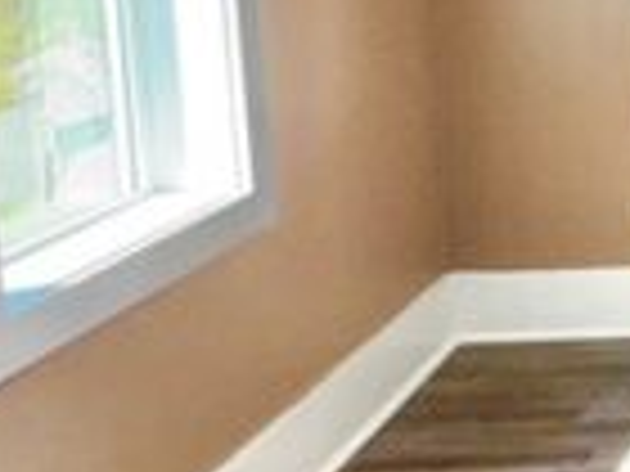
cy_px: -34
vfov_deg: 17.8
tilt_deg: -6.4
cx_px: 1197
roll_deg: +0.3
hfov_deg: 18.1
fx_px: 1456
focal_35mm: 80
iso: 20
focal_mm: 2.22
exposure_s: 1/120
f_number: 2.2
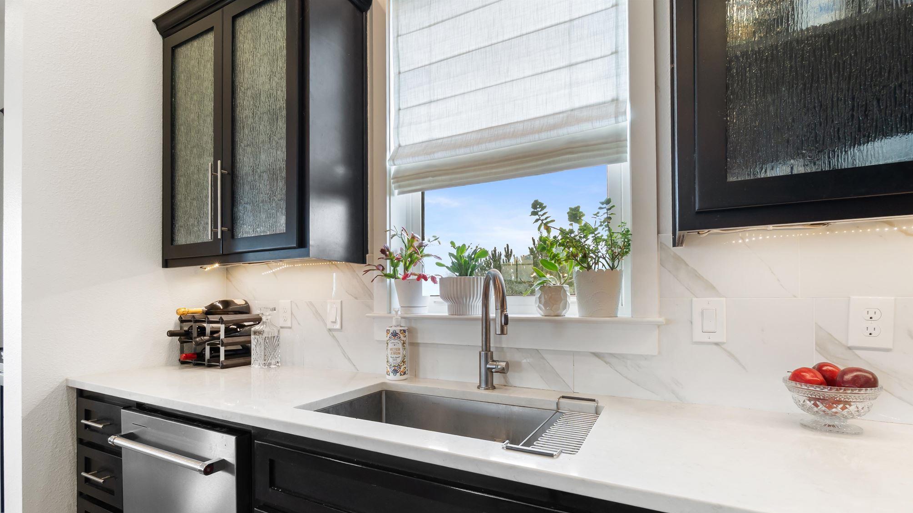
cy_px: 309
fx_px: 387
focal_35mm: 16
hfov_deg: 99.4
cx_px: 458
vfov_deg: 66.4
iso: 500
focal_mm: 10
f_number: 9
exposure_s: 1/15
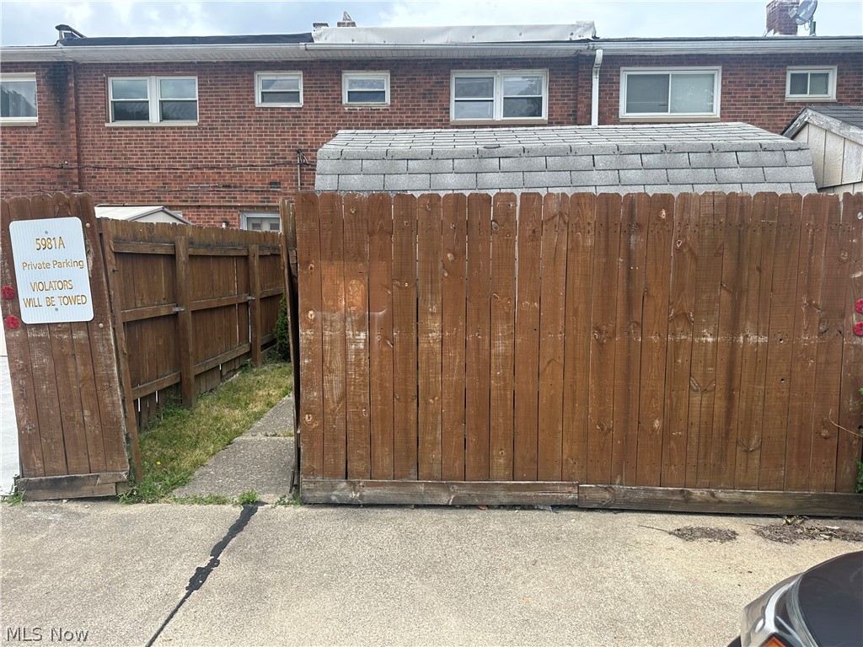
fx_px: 598
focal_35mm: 24
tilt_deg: -4.4
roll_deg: -0.4
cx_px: 432
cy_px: 324
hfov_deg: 71.6
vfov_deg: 56.8
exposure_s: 1/1692
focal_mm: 6.86
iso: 80
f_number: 1.78
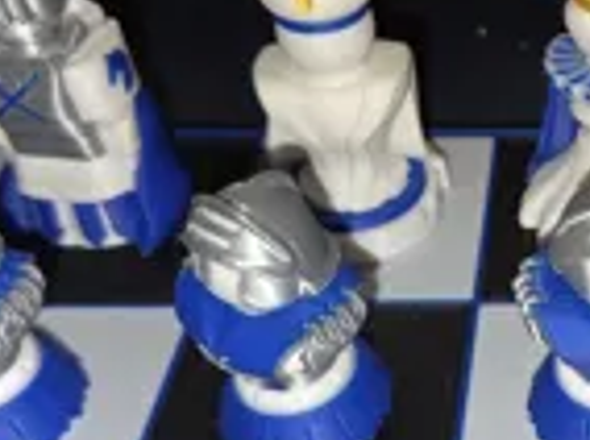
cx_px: 640
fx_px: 1106
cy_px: 195
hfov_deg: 27.5
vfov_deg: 22.5
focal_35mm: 65
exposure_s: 1/32.3
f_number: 1.8
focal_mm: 5.4
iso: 1600
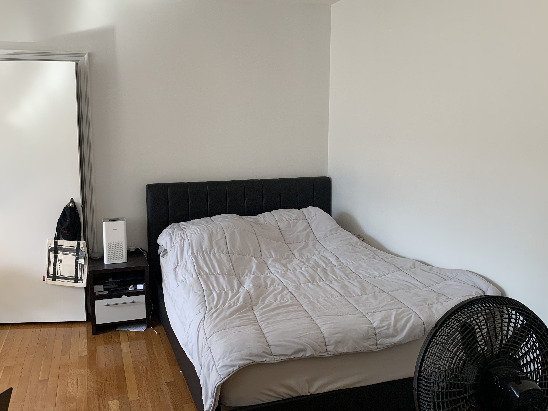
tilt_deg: -9.3
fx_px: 507
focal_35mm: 32
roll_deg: +0.6
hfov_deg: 56.8
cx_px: 258
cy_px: 188
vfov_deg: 44.1
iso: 80
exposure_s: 1/121
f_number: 1.8
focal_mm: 4.25
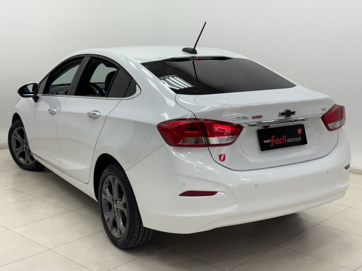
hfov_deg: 39.7
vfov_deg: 30.3
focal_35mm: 48
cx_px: 181
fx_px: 502
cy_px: 136
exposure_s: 1/238
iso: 125
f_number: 1.78
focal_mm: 6.76
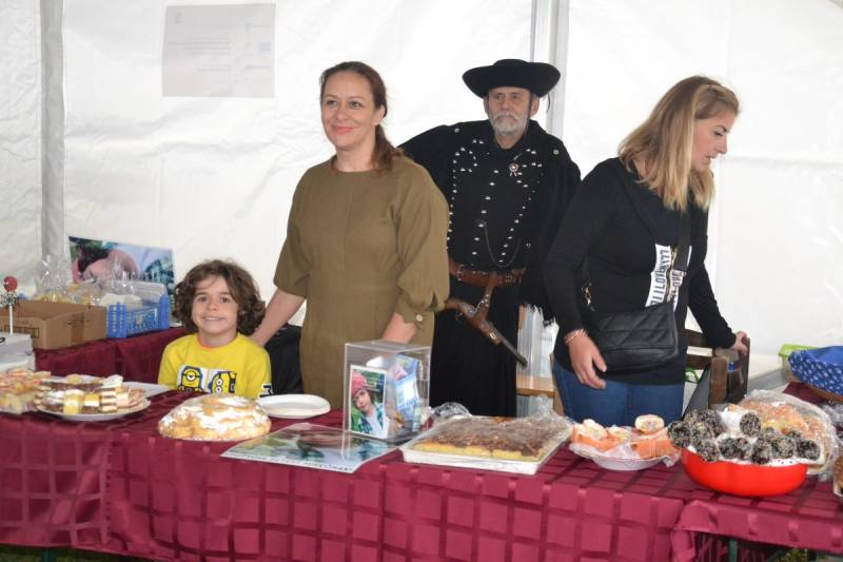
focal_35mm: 52
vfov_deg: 25.7
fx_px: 1229
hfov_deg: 37.9
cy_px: 281
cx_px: 422
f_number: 4.5
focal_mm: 35
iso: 2200
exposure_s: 1/60
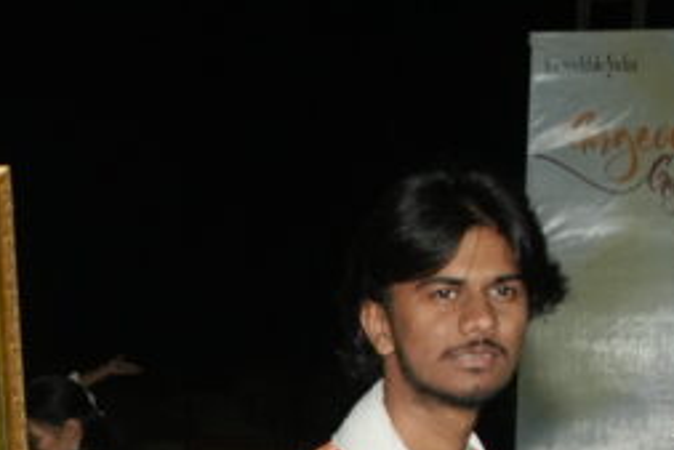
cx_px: -437
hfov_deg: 10.5
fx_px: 3484
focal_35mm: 186
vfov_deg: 7.2
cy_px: 731
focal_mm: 46
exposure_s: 1/160
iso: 3200
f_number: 5.6
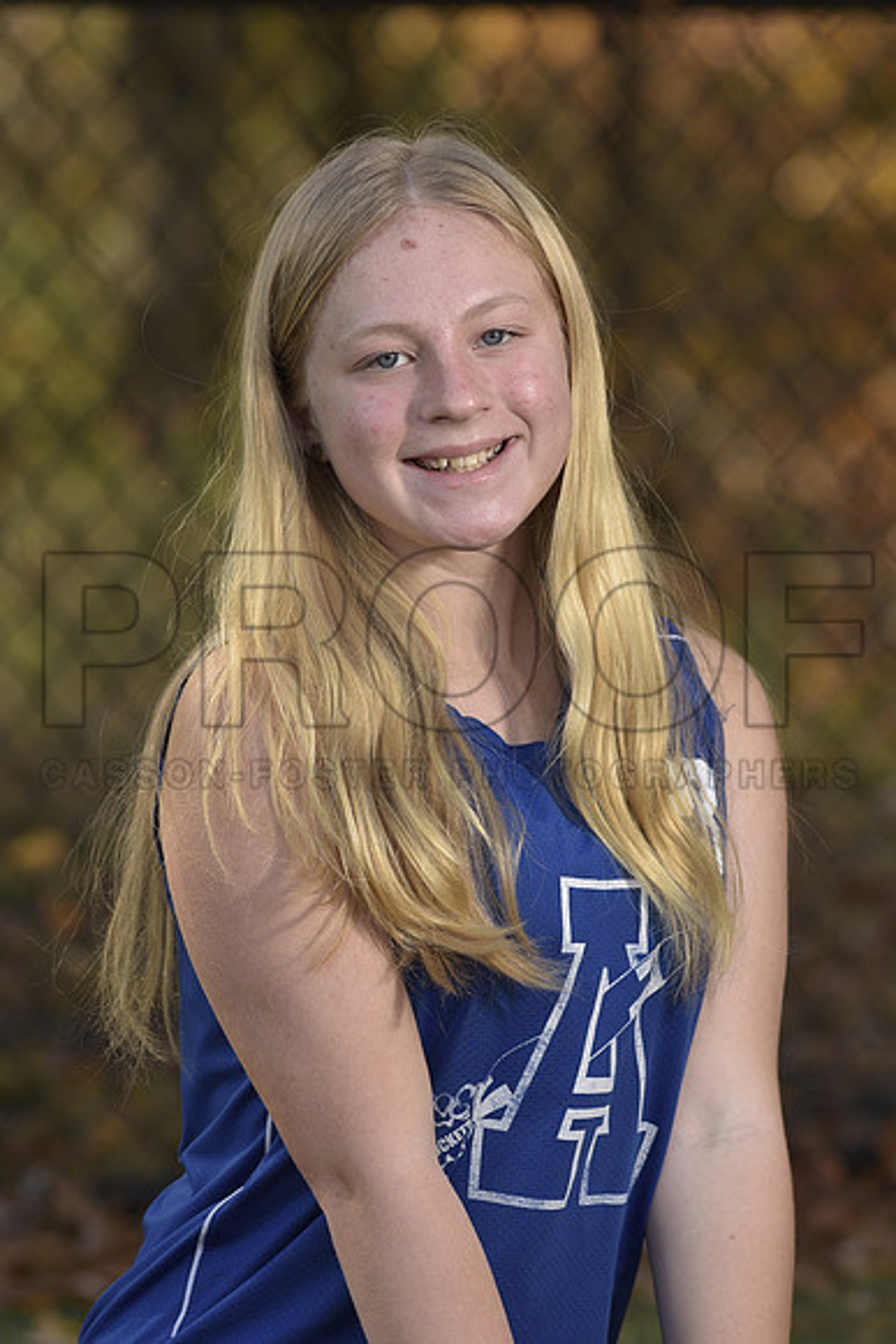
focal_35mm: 180
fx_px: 6715
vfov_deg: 11.4
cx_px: 448
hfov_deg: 7.6
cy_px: 672
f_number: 5
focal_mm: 180
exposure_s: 1/320
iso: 160
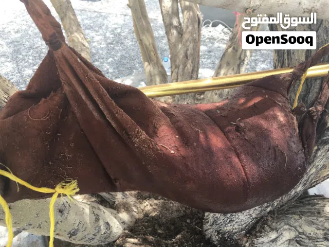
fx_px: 276
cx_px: 164
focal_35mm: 29
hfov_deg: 61.7
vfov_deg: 48.2
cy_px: 124
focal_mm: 4.15
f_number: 2.2
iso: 25
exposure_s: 1/104
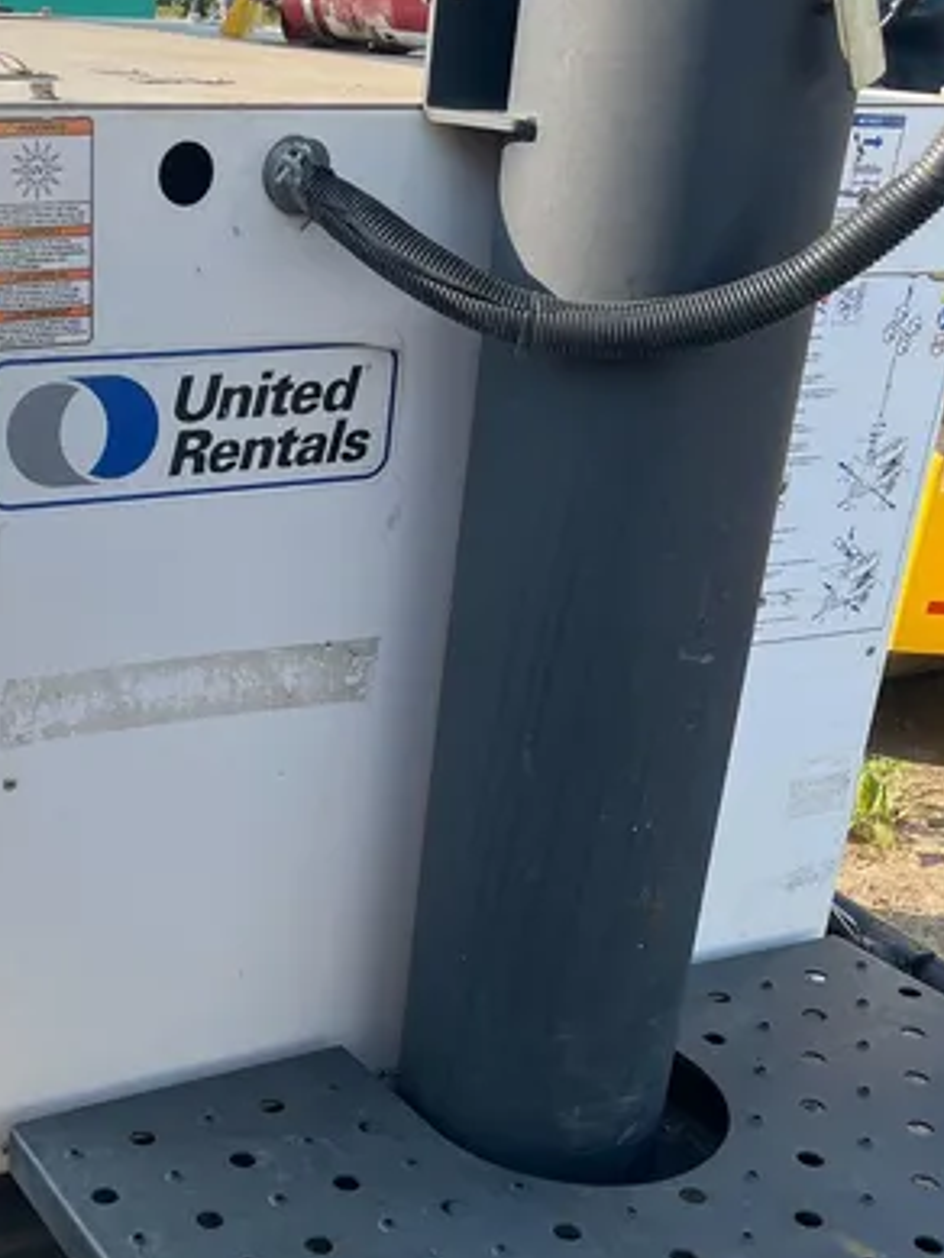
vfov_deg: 38.5
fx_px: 1781
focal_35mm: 49
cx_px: 142
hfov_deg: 28.8
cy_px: 817
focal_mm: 5.1
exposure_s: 1/1309
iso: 50
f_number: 1.6
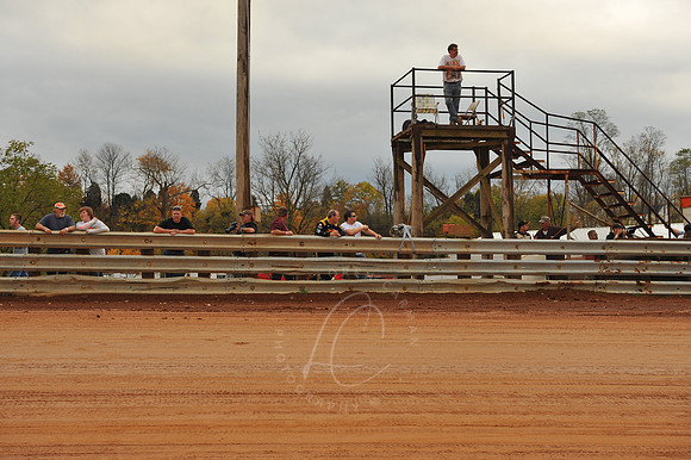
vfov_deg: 19.4
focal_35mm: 70
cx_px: 346
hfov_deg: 28.9
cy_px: 230
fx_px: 1343
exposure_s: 1/320
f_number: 8
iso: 500
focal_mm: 70
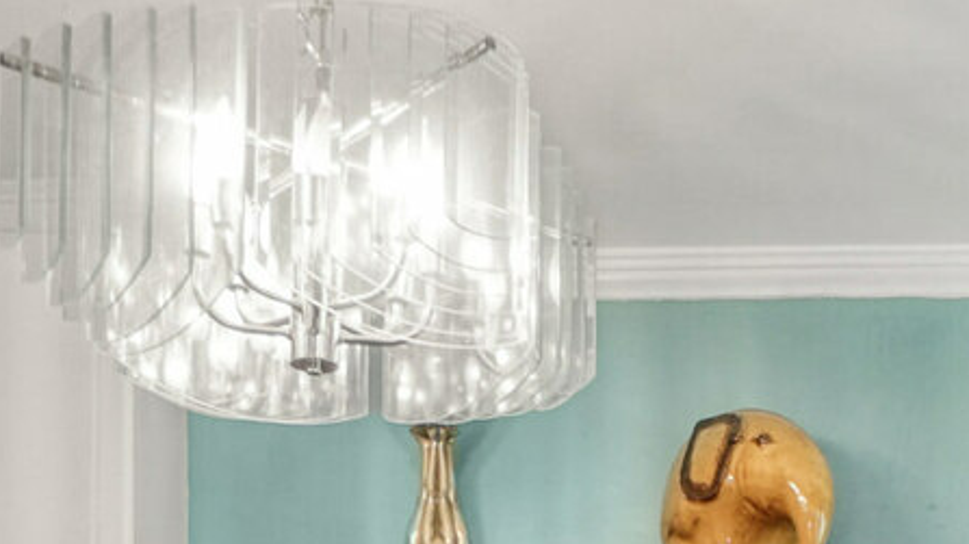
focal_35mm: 77
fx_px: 1986
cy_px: 1162
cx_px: 839
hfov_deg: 26.6
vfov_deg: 13.0
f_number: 4
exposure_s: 1/30
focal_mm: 11
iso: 1000
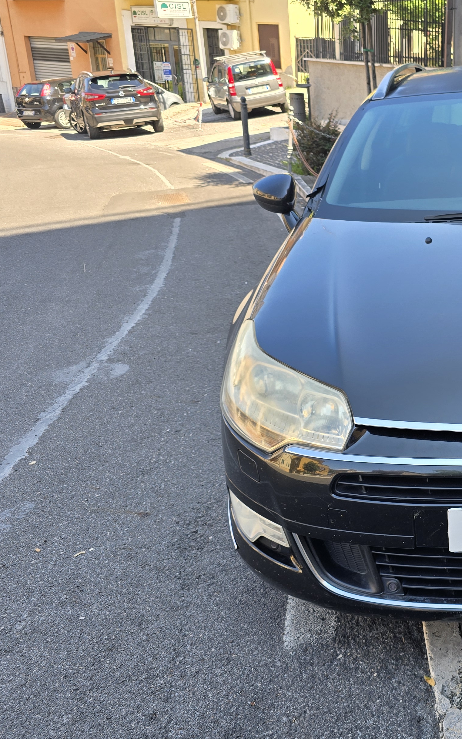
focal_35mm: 40
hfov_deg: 28.8
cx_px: 515
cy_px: 375
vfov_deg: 49.3
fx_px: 806
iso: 16
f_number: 1.7
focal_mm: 6.3
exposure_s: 1/180
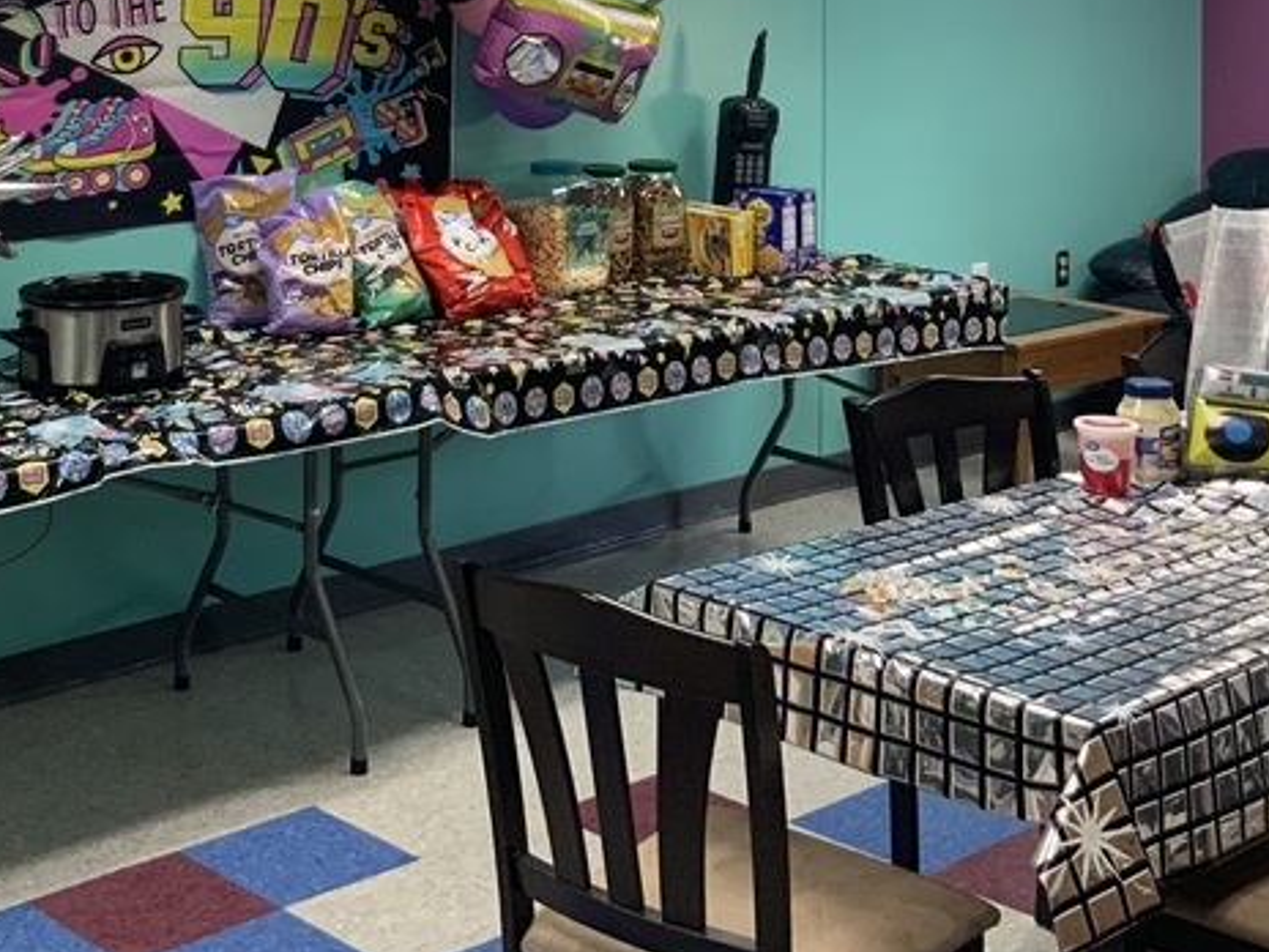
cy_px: -44
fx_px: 2346
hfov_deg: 30.0
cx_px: 421
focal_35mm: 64
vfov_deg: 21.9
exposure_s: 1/60
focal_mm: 3
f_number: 1.8
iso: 100
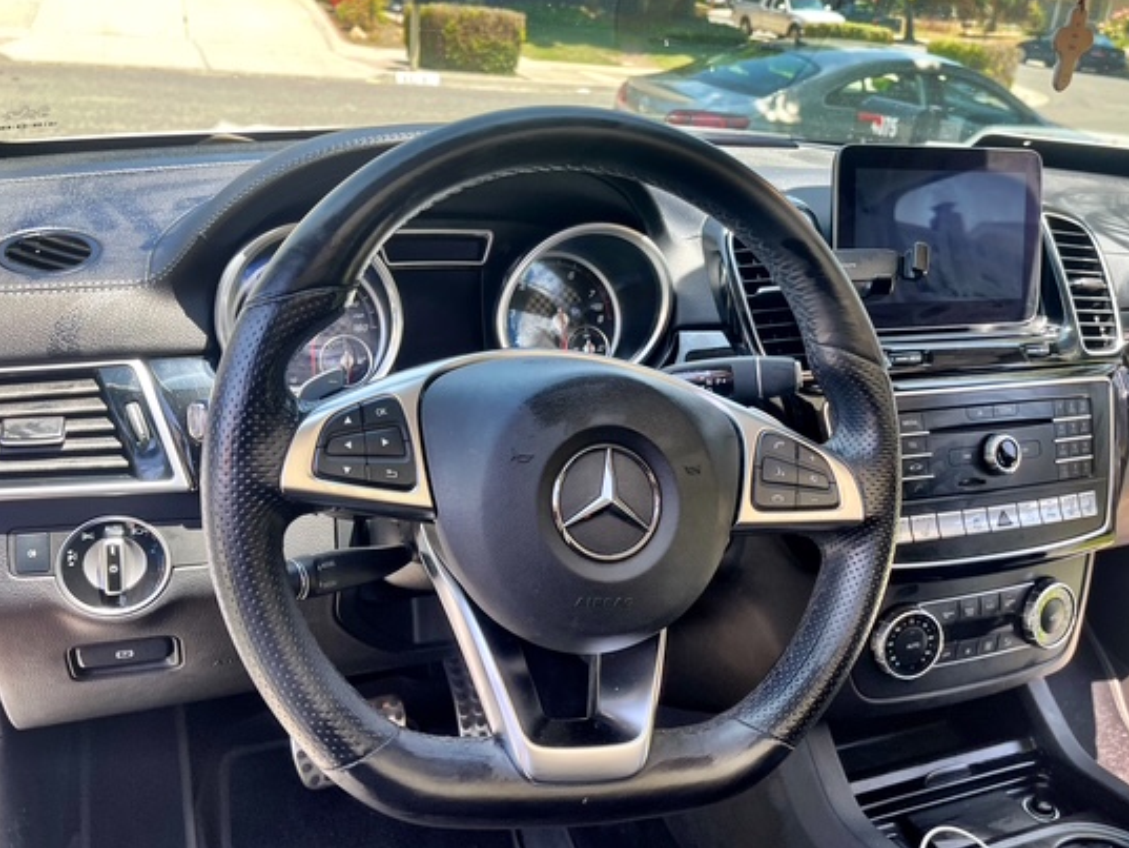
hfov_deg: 58.3
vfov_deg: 45.4
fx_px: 1011
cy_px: 398
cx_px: 601
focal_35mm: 31
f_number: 1.6
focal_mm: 5.1
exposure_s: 1/254
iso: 32
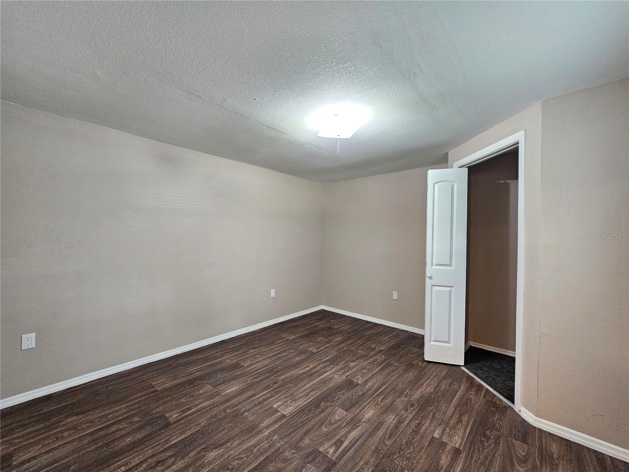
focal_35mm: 13
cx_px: 314
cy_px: 236
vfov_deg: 89.9
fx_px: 236
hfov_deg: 106.2
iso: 500
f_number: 2.2
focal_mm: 2.2
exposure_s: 1/30
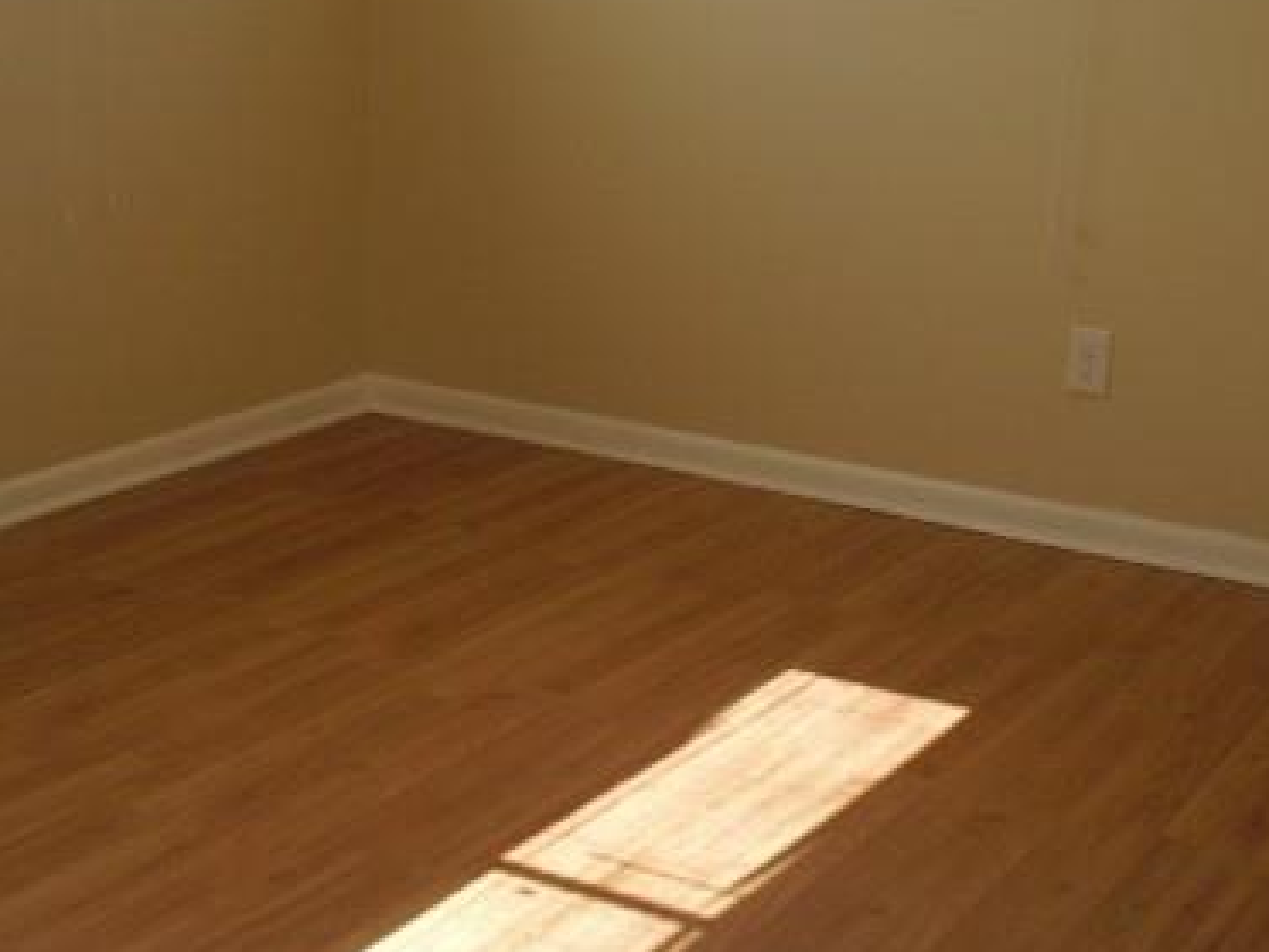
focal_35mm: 62
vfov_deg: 23.6
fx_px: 2273
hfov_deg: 31.2
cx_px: 652
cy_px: 495
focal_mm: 6.3
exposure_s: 1/125
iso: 100
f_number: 3.1
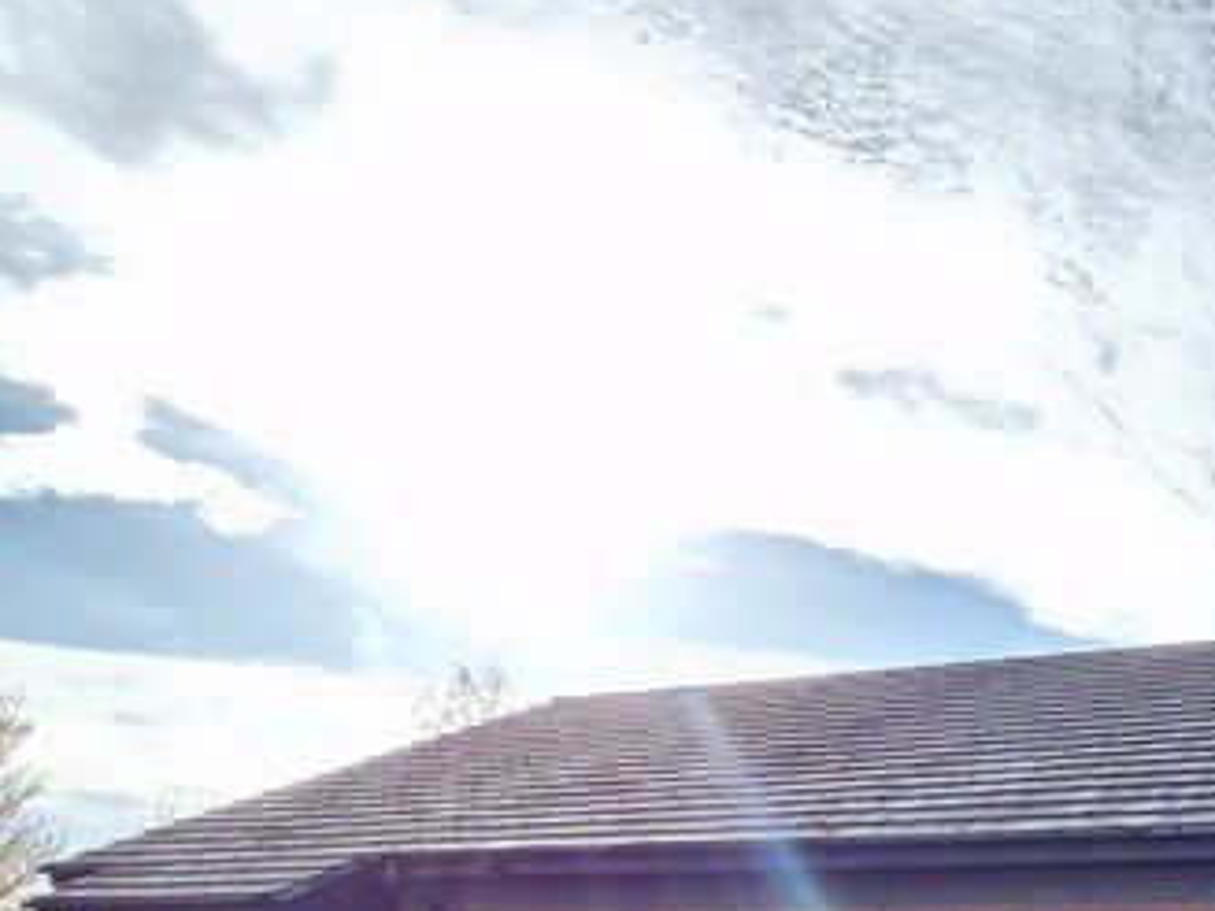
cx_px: 1400
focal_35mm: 44
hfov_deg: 35.4
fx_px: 1544
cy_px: 817
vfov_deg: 31.4
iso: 50
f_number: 2.2
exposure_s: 1/356
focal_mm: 1.74
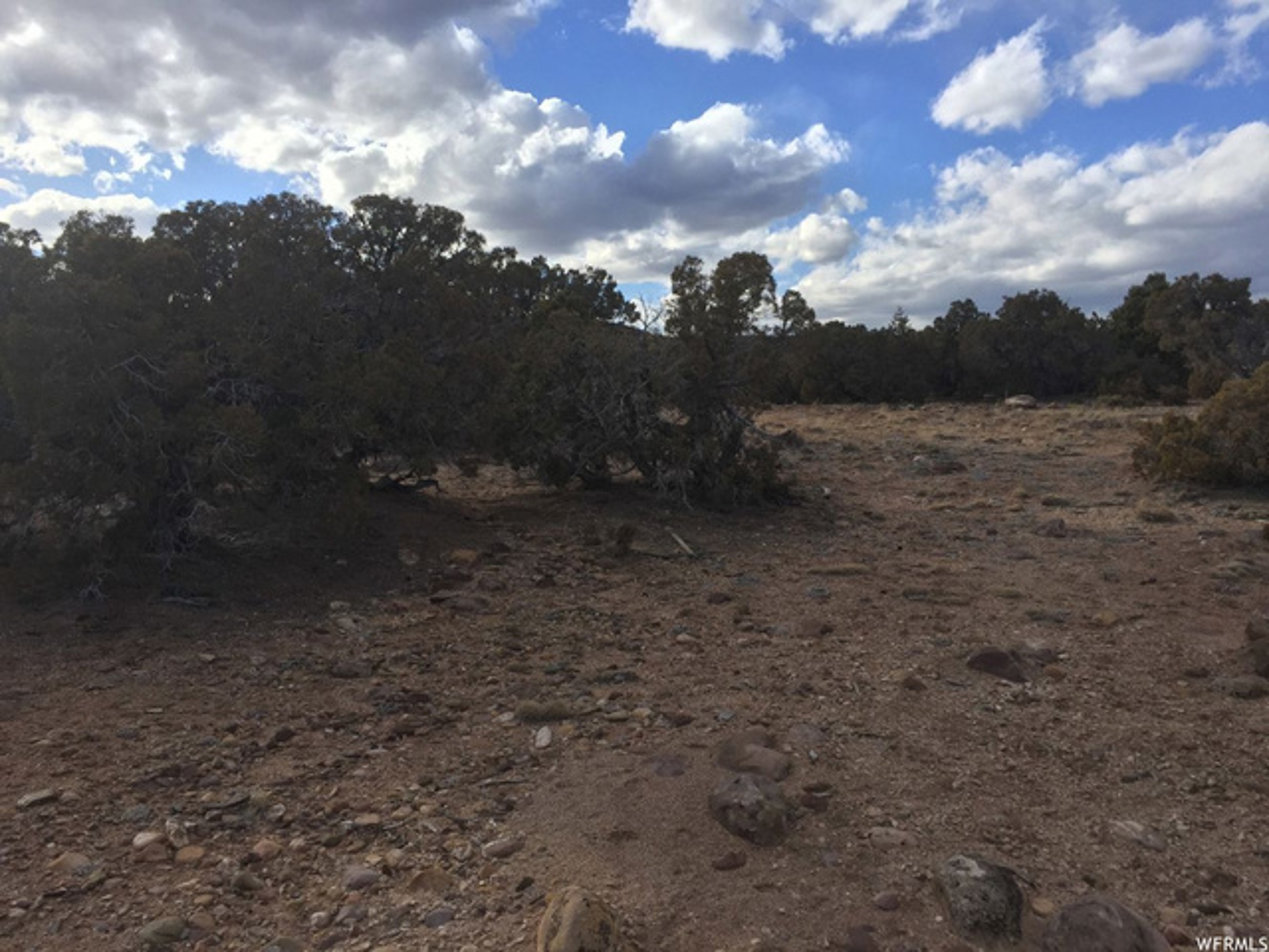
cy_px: 476
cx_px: 634
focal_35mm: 29
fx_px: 1063
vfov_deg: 48.2
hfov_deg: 61.7
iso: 32
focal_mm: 4.15
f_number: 2.2
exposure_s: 1/1799
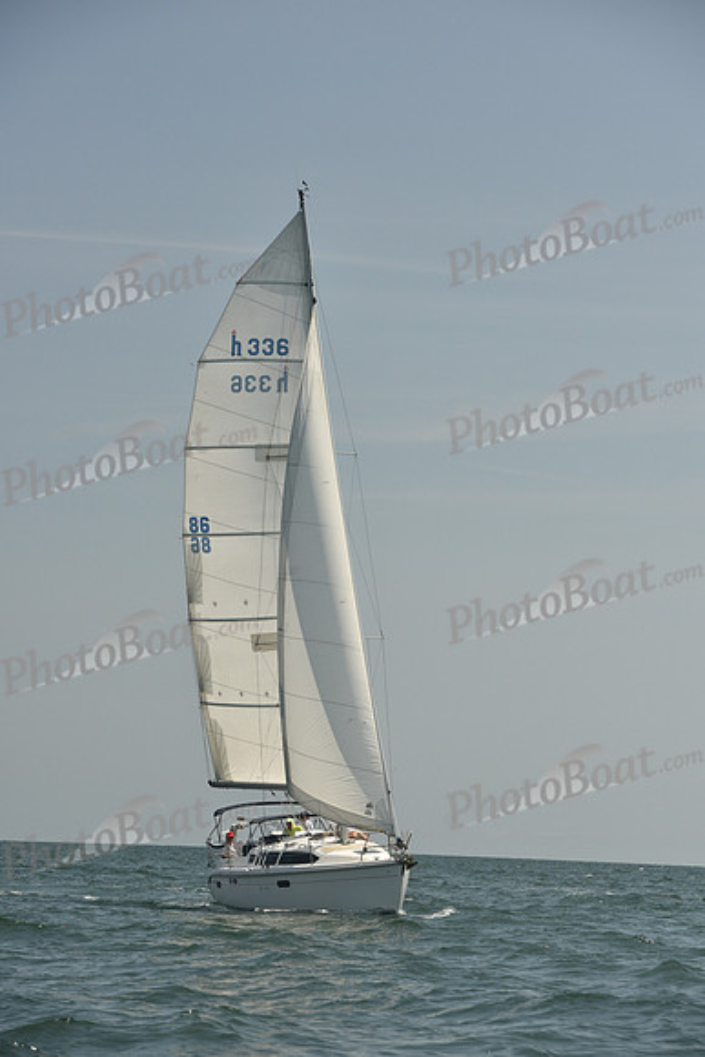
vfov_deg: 16.8
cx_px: 352
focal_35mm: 122
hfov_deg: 11.2
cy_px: 528
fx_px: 3581
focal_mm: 122
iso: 320
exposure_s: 1/1000
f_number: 8
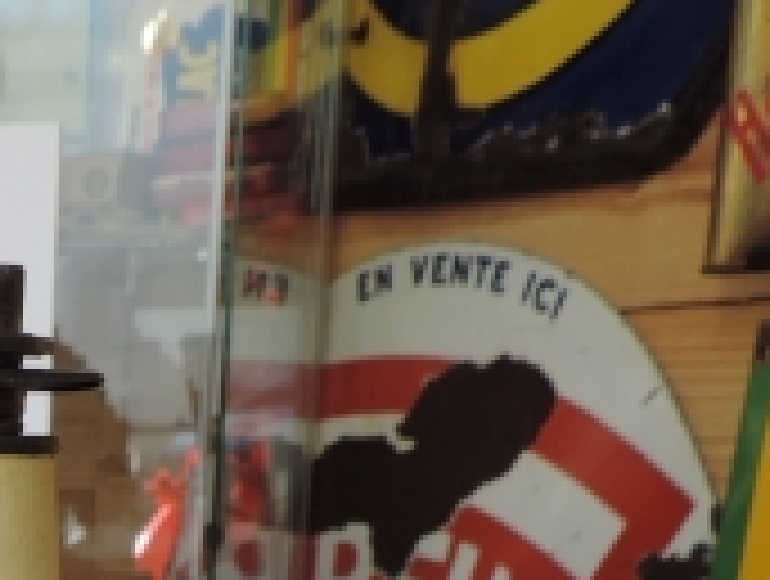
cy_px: 998
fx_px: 1872
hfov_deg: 21.1
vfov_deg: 15.5
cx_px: -225
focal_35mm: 84
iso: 90
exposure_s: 1/30
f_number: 3
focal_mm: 4.3
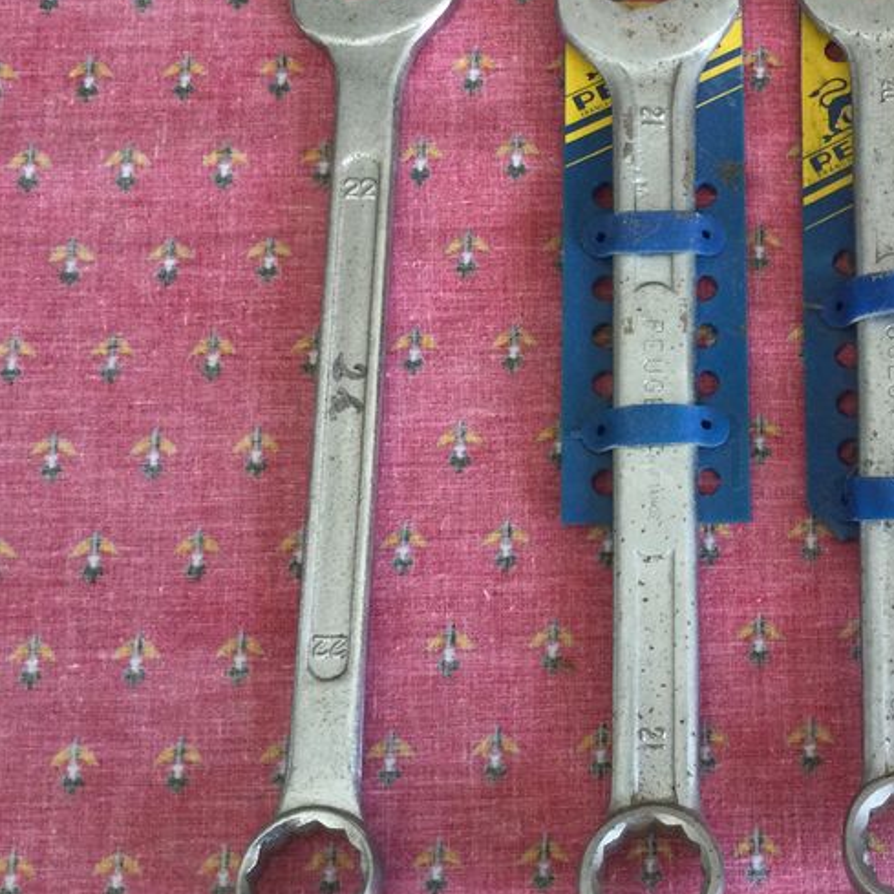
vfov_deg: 30.5
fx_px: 1636
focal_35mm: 56
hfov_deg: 29.4
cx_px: 795
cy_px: 397
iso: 50
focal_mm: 3.3
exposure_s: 1/33
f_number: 2.4
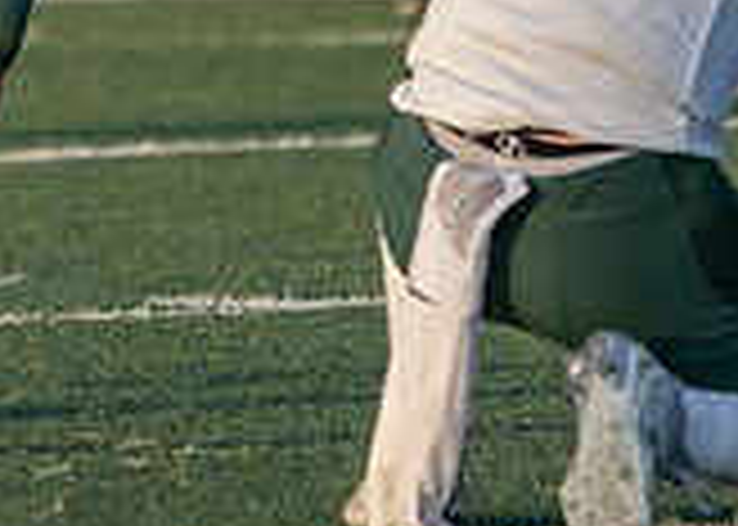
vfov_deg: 1.0
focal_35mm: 1415
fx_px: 29646
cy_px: -279
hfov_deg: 1.4
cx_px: 53
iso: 800
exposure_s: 1/1000
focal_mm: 339
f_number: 7.1
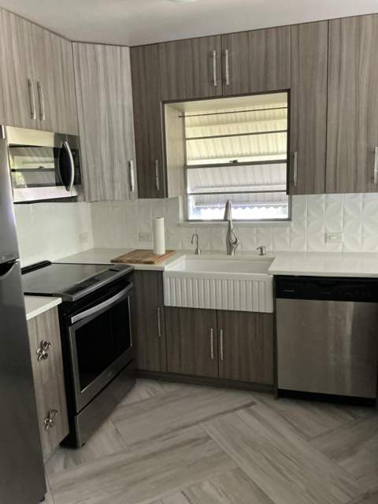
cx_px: 189
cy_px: 252
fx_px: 408
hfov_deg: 49.7
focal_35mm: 28
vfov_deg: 63.4
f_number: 1.8
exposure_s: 1/57
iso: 320
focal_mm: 3
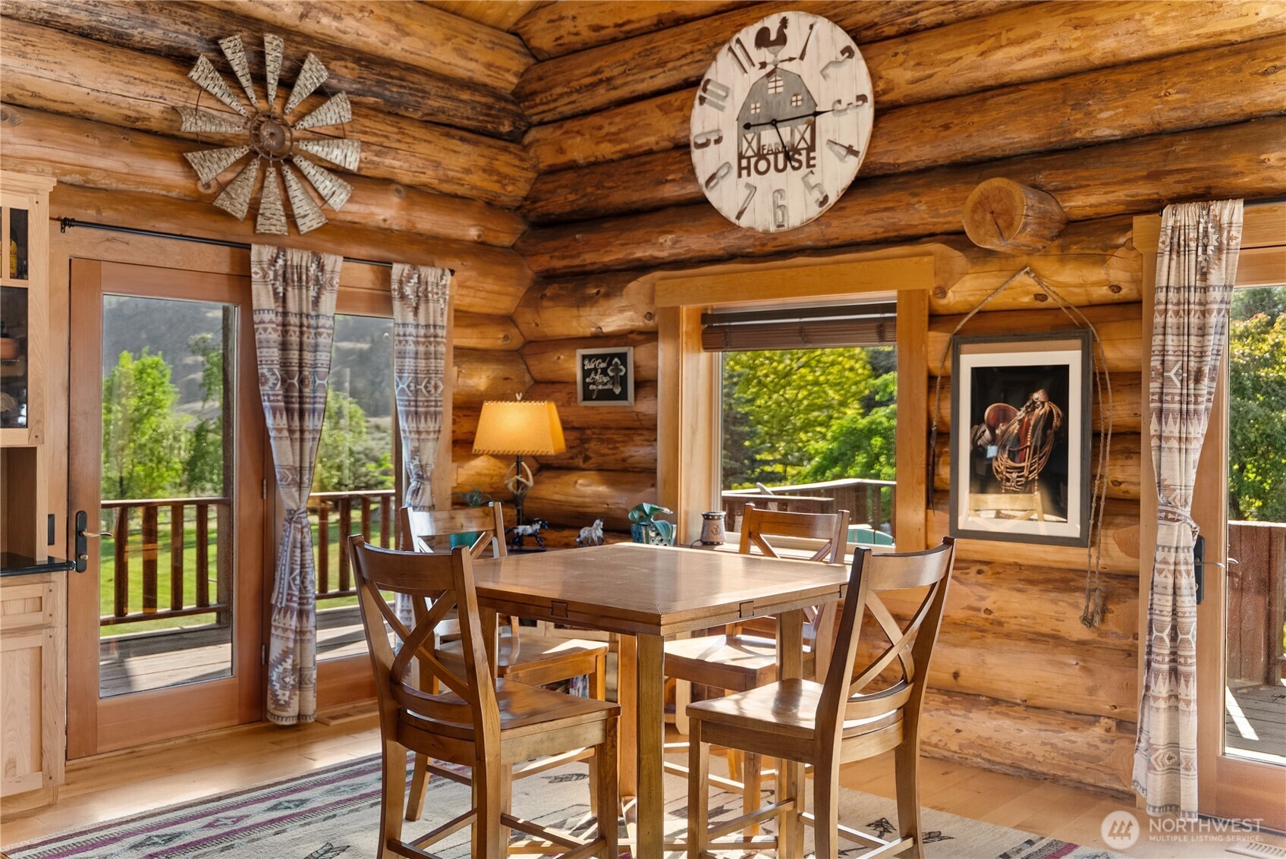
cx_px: 643
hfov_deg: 60.1
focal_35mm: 31
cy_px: 430
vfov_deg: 42.2
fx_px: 1111
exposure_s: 1/15
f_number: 2.8
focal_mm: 31.1
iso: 400
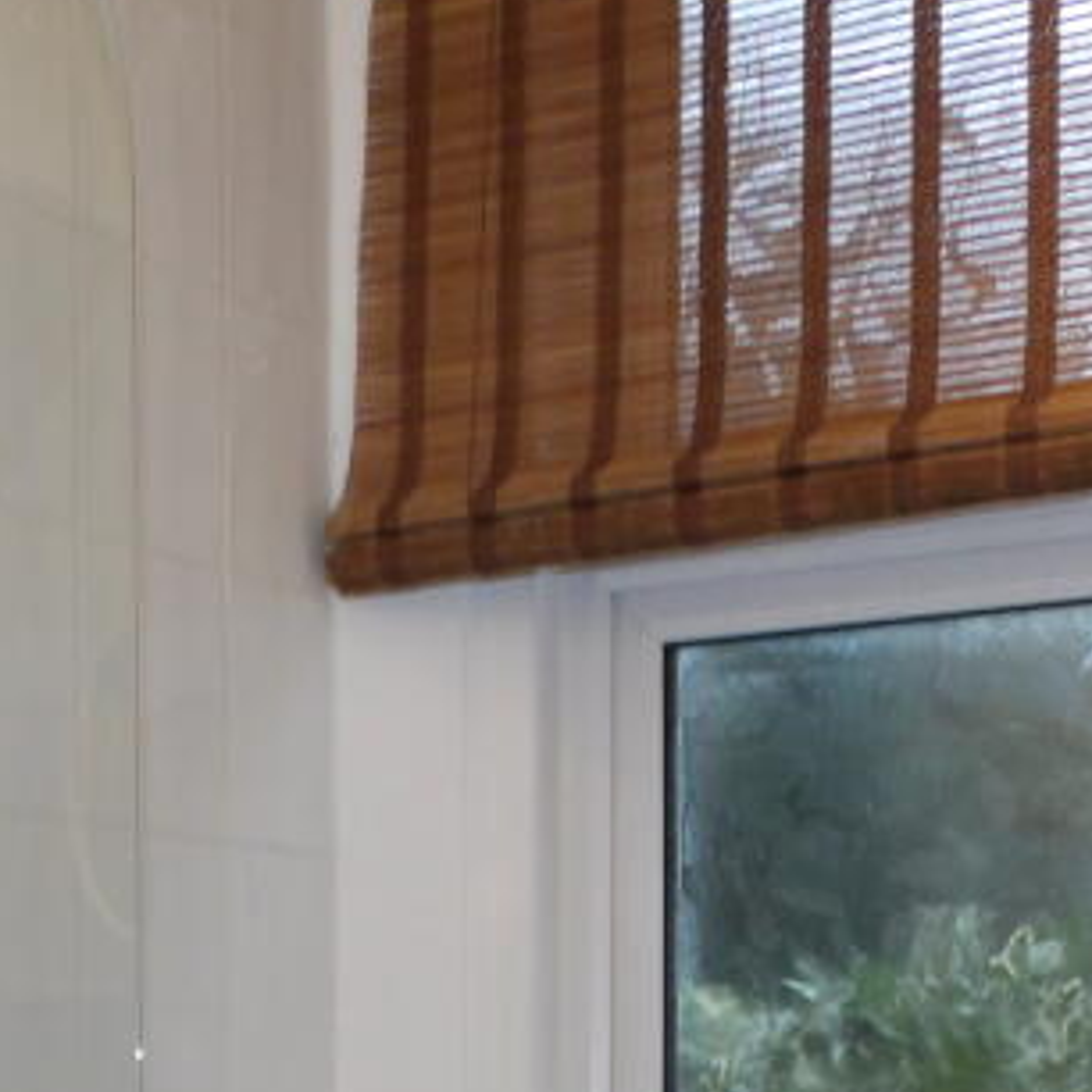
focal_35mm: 71
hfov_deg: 24.3
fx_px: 2534
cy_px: 1288
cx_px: 553
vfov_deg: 22.5
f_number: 4.1
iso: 200
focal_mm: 4.3
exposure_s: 1/15
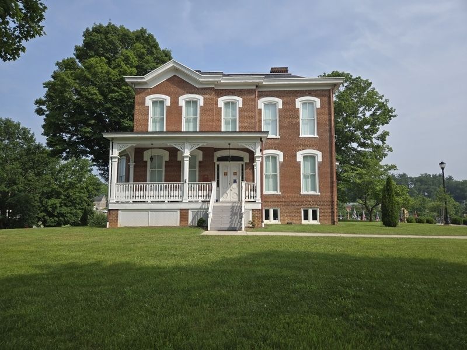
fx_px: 310
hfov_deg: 73.9
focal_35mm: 23
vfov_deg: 58.9
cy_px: 175
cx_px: 234
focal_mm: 5.4
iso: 25
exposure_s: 1/1804
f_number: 1.8
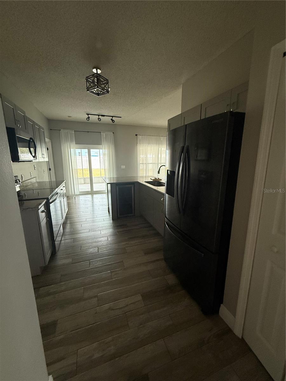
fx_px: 154
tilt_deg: -10.8
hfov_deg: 85.7
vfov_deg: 102.1
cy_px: 190
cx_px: 143
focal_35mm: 14
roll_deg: +0.1
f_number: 2.2
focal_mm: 2.22
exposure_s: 1/60
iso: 400
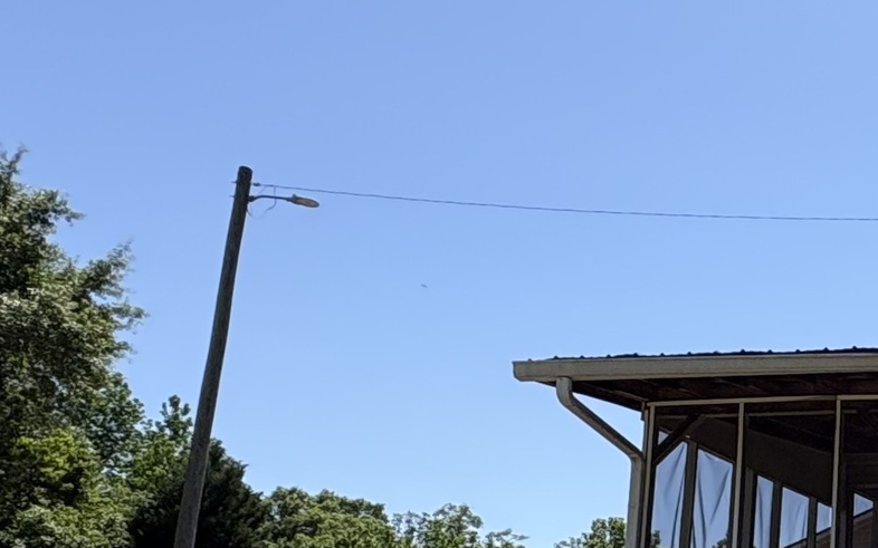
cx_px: 1219
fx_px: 1388
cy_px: 521
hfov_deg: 27.5
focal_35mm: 58
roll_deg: +2.0
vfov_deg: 21.7
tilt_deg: +11.2
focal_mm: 2.22
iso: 50
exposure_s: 1/1880
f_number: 2.2
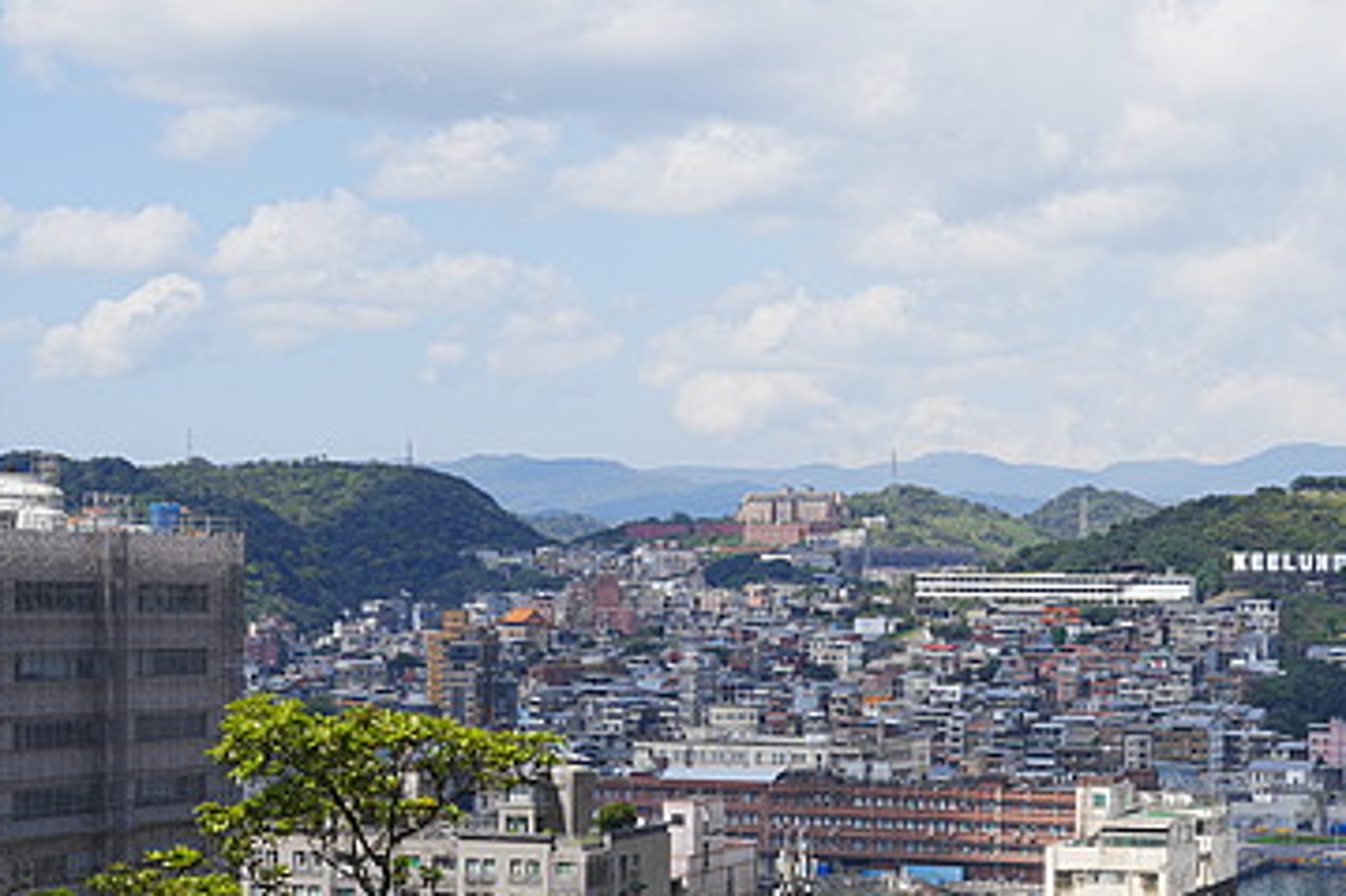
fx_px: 2840
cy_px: 622
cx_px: 1110
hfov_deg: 26.1
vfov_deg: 17.9
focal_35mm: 76
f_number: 6.3
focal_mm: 35
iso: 100
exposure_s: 1/640
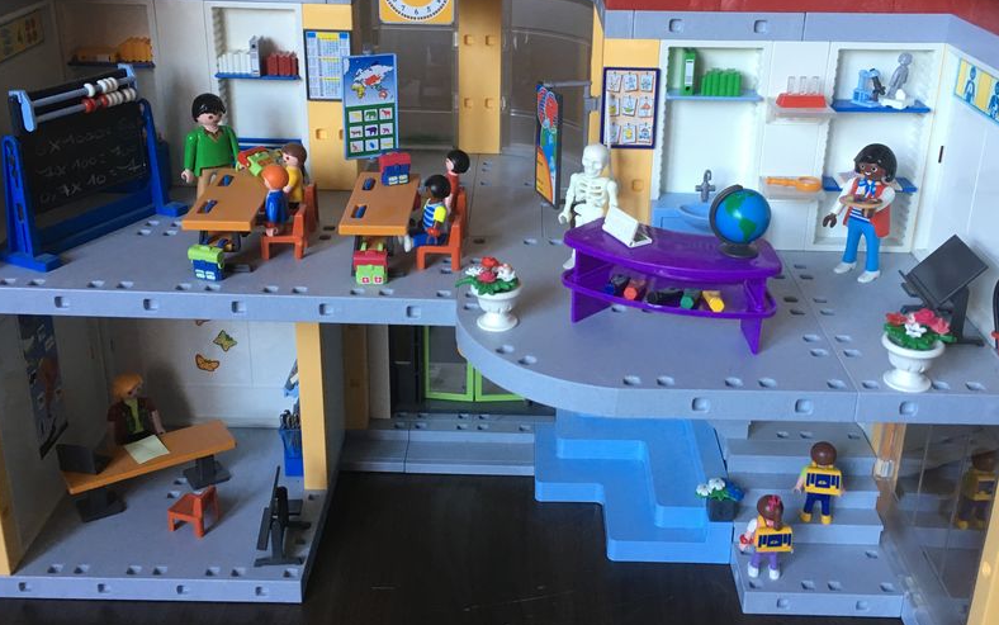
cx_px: 517
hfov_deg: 50.4
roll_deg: -2.1
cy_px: 256
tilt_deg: -22.0
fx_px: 1062
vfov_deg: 32.7
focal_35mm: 39
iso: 100
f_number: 2.2
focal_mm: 4.15
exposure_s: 1/33
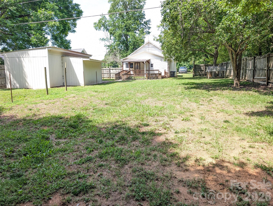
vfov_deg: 56.9
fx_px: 190
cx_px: 136
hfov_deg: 71.5
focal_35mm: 24
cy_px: 103
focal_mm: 6.9
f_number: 1.68
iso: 21
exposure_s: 1/158
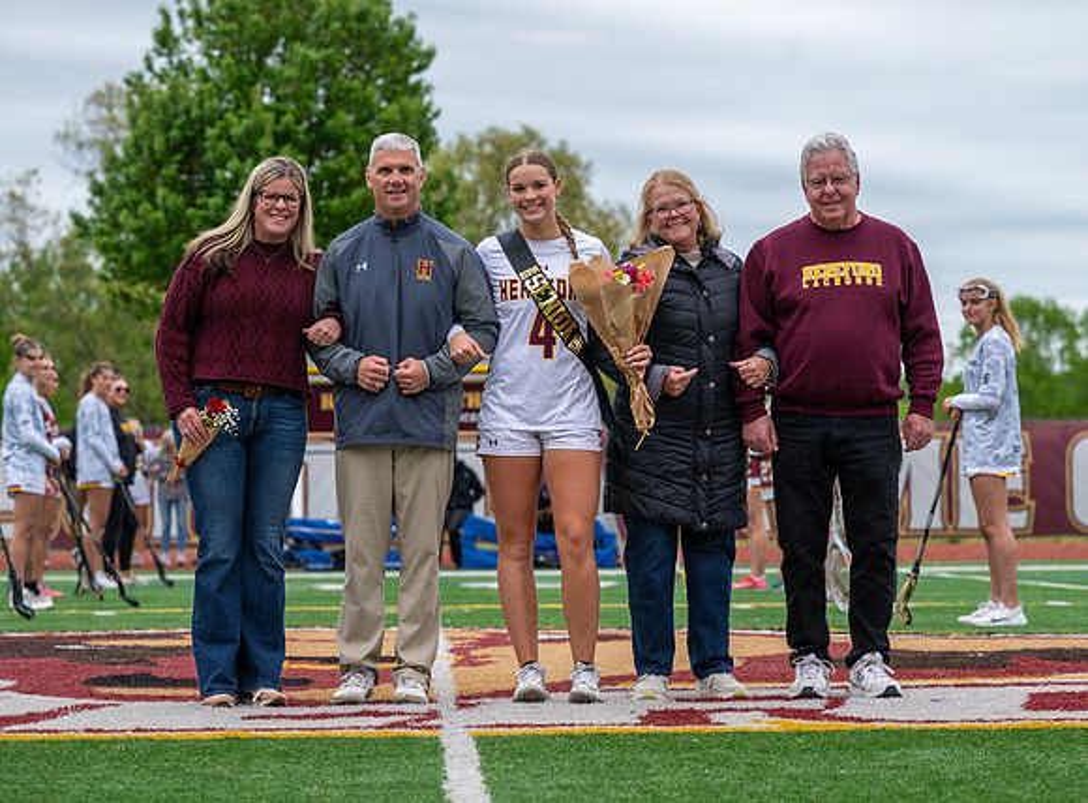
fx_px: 4188
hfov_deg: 14.8
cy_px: 372
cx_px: 592
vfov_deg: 11.0
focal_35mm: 134
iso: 800
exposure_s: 1/800
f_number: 5
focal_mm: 115
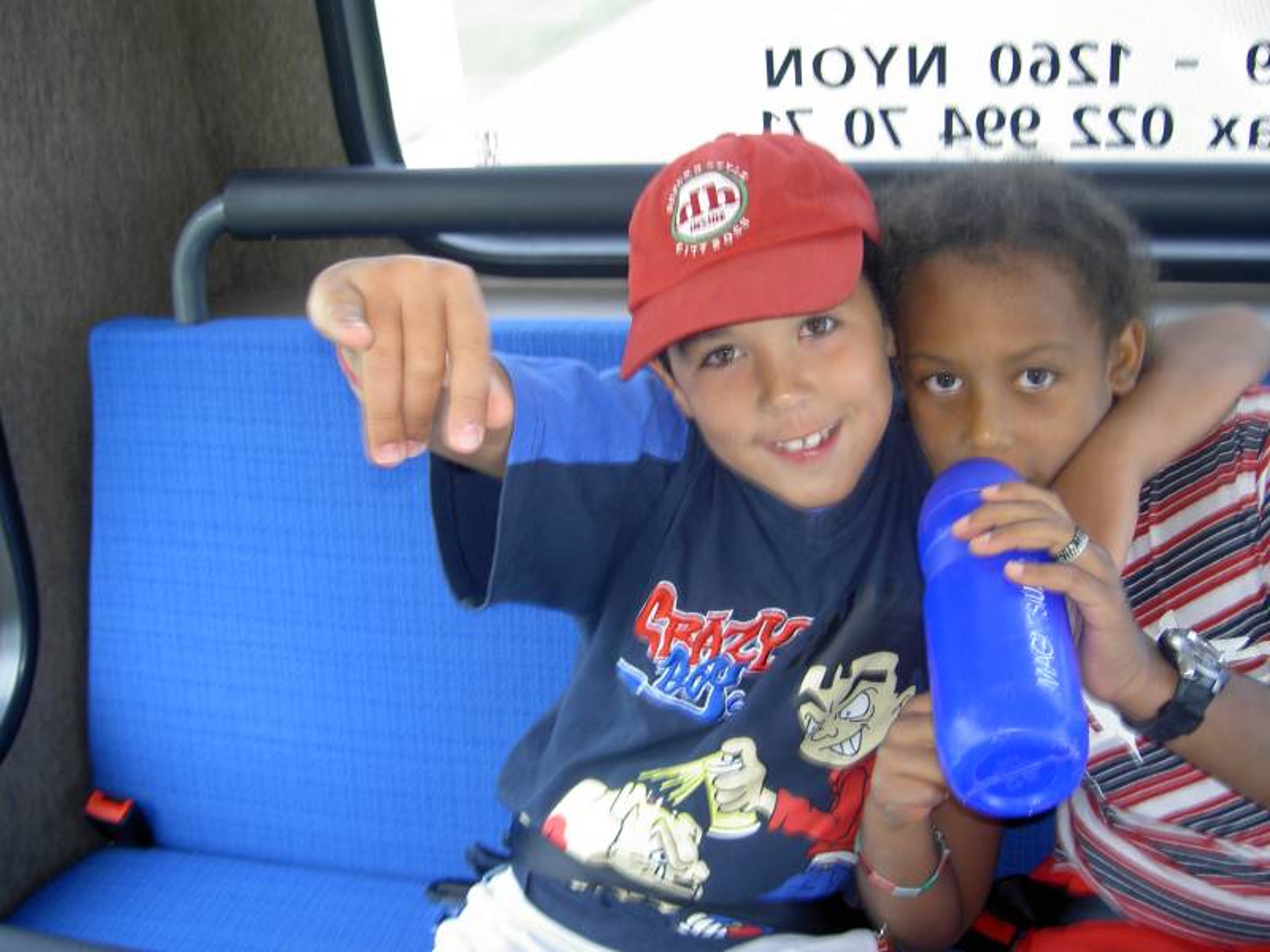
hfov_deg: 47.9
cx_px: 635
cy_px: 476
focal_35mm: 39
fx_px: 1431
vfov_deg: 36.8
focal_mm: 8
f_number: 2.8
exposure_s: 1/60
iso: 100
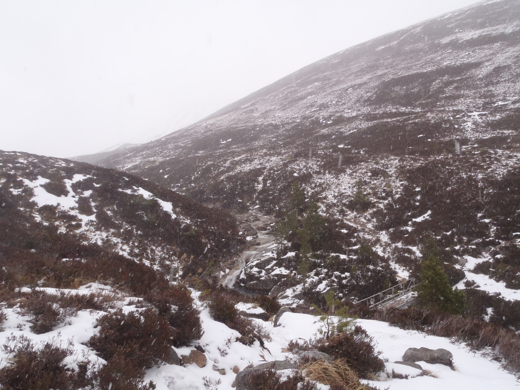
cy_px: 195
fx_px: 421
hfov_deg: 63.4
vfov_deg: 49.7
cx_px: 260
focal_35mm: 28
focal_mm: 5
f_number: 4.5
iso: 80
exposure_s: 1/160
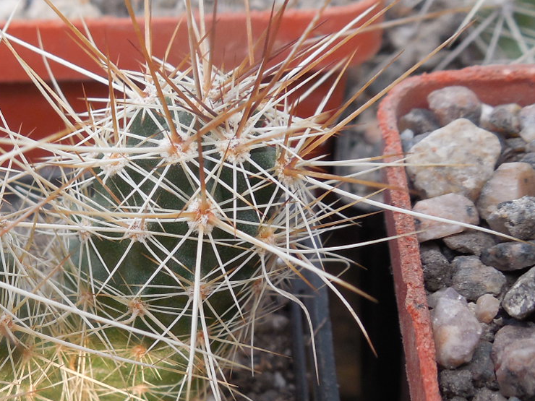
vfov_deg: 21.9
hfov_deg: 27.9
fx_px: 1036
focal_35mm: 67
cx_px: 59
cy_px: 248
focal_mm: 5.6
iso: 125
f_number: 3.6
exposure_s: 1/80
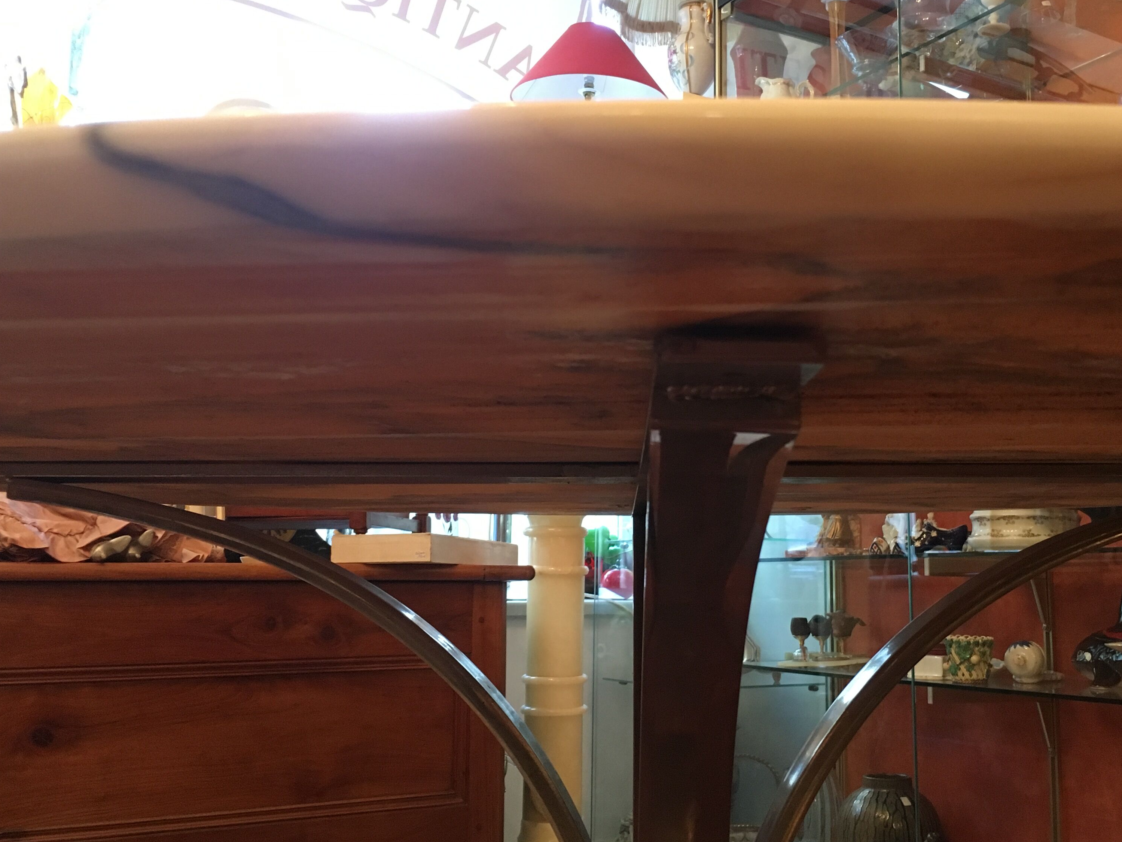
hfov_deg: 47.5
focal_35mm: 39
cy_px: 415
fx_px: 1264
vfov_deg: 36.8
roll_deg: -0.3
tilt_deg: +8.0
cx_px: 684
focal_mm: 4.15
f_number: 2.2
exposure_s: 1/33
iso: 200
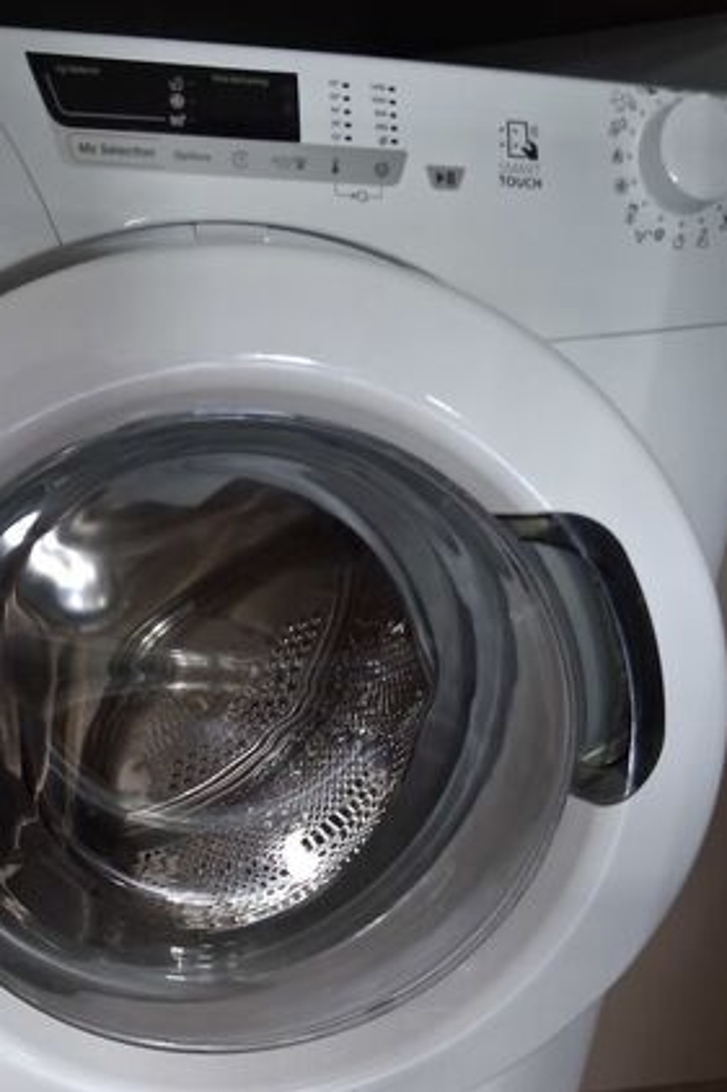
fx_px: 1243
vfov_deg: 46.4
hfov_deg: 31.7
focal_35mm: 41
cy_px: 763
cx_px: 145
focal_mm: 3.98
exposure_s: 1/25
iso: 500
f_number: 1.8
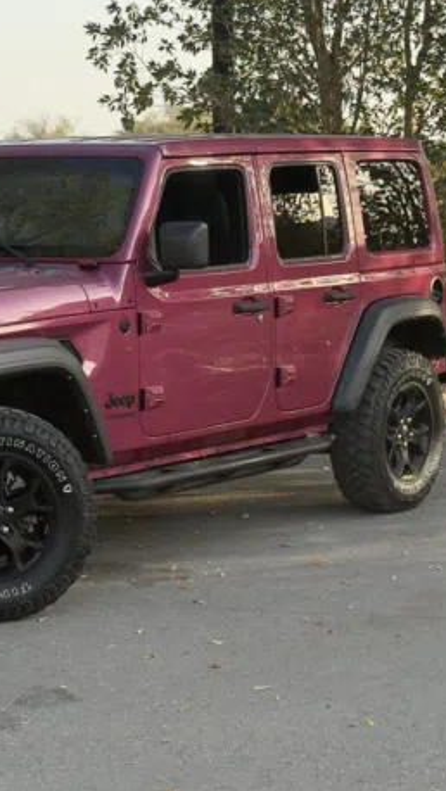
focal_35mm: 73
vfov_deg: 29.0
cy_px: 382
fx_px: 1533
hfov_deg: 16.4
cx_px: 83
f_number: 1.78
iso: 80
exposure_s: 1/1167
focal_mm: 6.76
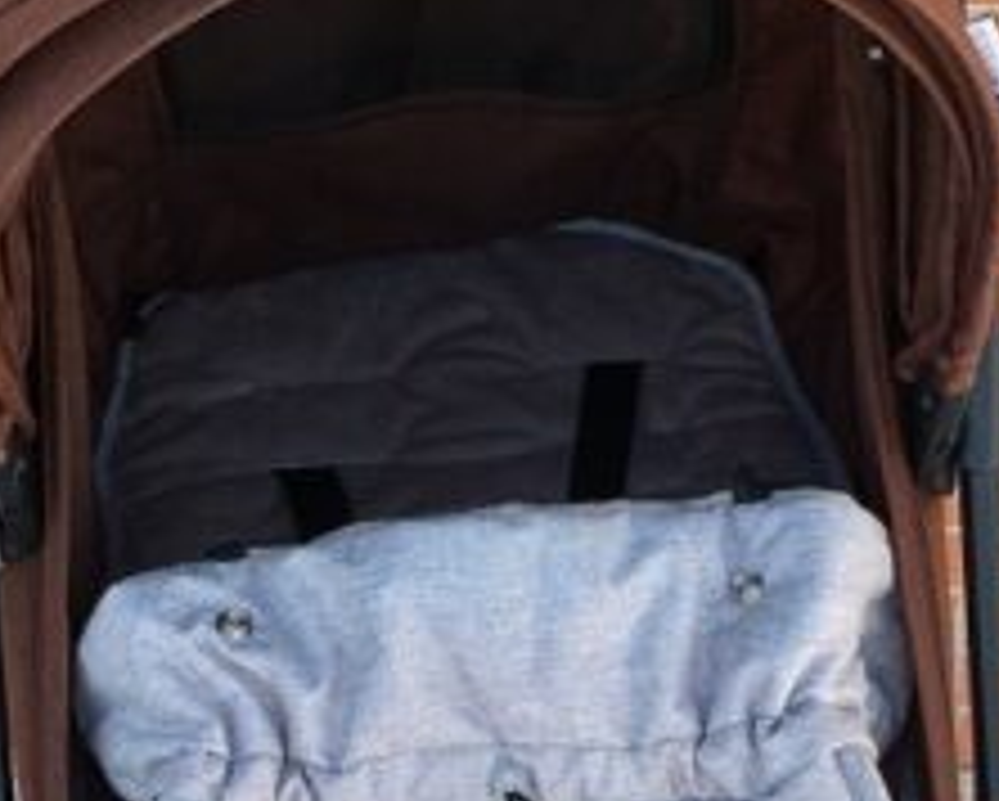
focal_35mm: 102
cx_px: 612
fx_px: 3018
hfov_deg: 18.8
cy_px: 778
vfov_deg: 14.9
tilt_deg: -43.7
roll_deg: +0.6
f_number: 2.2
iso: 25
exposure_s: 1/131
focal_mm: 4.15
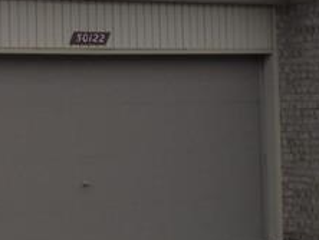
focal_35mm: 98
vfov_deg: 15.1
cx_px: -124
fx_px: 904
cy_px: 96
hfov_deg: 18.3
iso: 100
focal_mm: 6.1
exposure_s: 1/640
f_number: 4
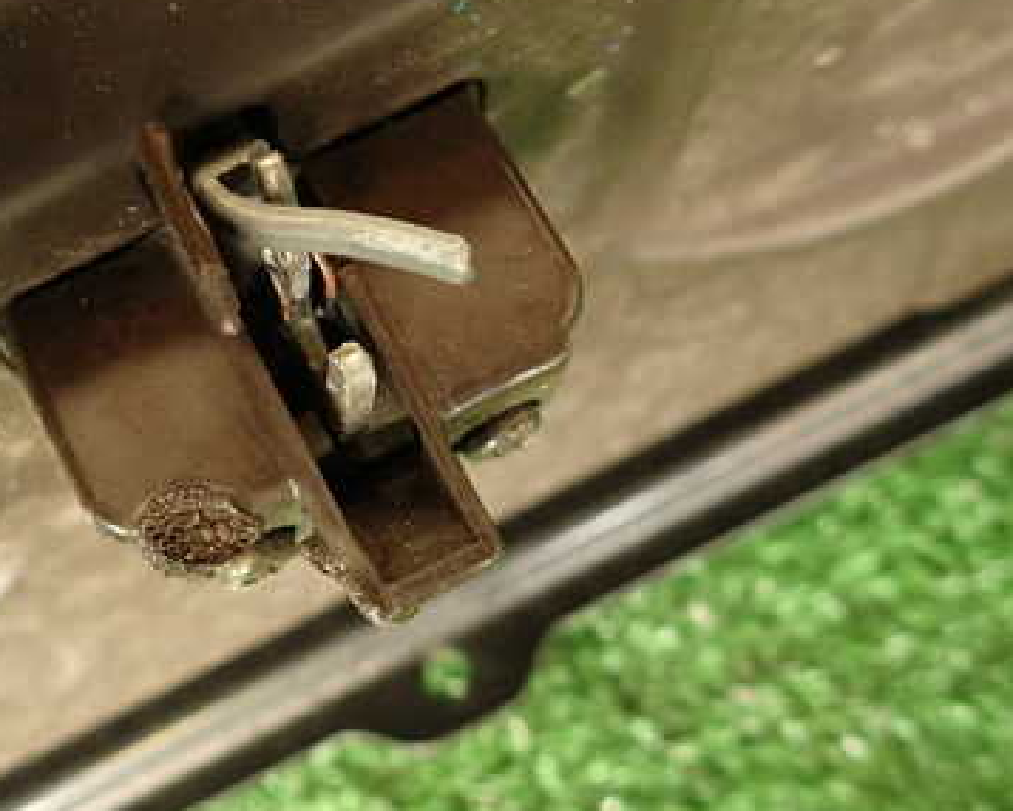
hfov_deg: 43.2
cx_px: 244
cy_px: 323
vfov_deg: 36.4
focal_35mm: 41
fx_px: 1230
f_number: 2
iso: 200
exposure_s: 1/30
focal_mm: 4.5
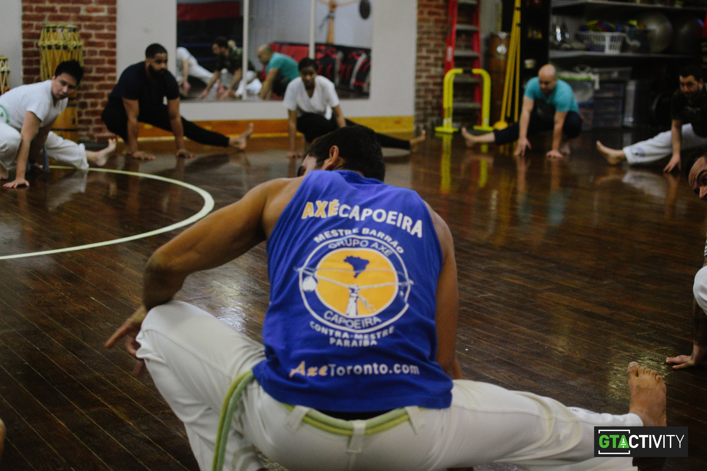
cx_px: 354
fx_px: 1031
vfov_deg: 25.8
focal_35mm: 52
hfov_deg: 37.9
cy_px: 236
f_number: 2.2
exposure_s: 1/125
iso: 1600
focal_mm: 35
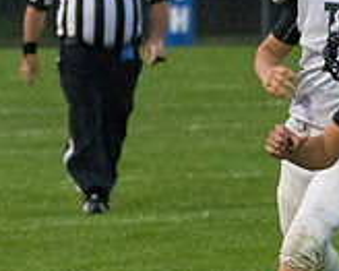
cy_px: 173
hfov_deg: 2.6
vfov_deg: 2.1
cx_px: -167
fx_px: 7320
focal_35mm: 730
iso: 6400
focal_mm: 220
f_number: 5.6
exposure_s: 1/1600
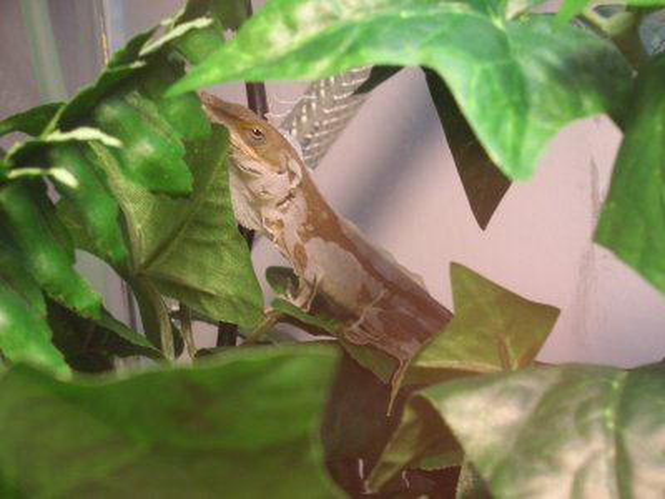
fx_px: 2017
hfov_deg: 18.7
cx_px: 332
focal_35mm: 105
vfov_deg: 14.1
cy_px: 250
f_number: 5
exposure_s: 1/8
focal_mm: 17.1
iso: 100
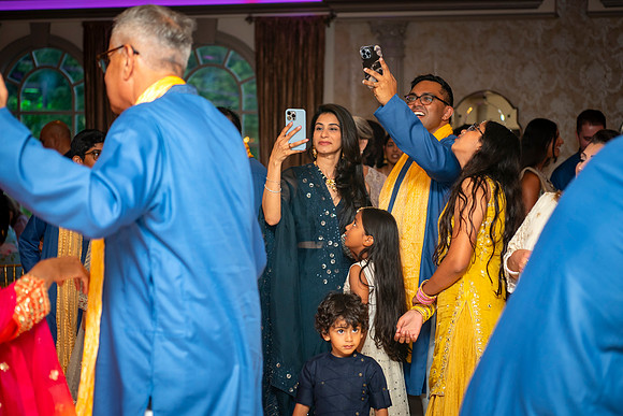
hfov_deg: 27.3
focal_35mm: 74
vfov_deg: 18.4
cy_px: 206
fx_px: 1285
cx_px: 312
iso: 800
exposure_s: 1/160
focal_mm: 70
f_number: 2.8
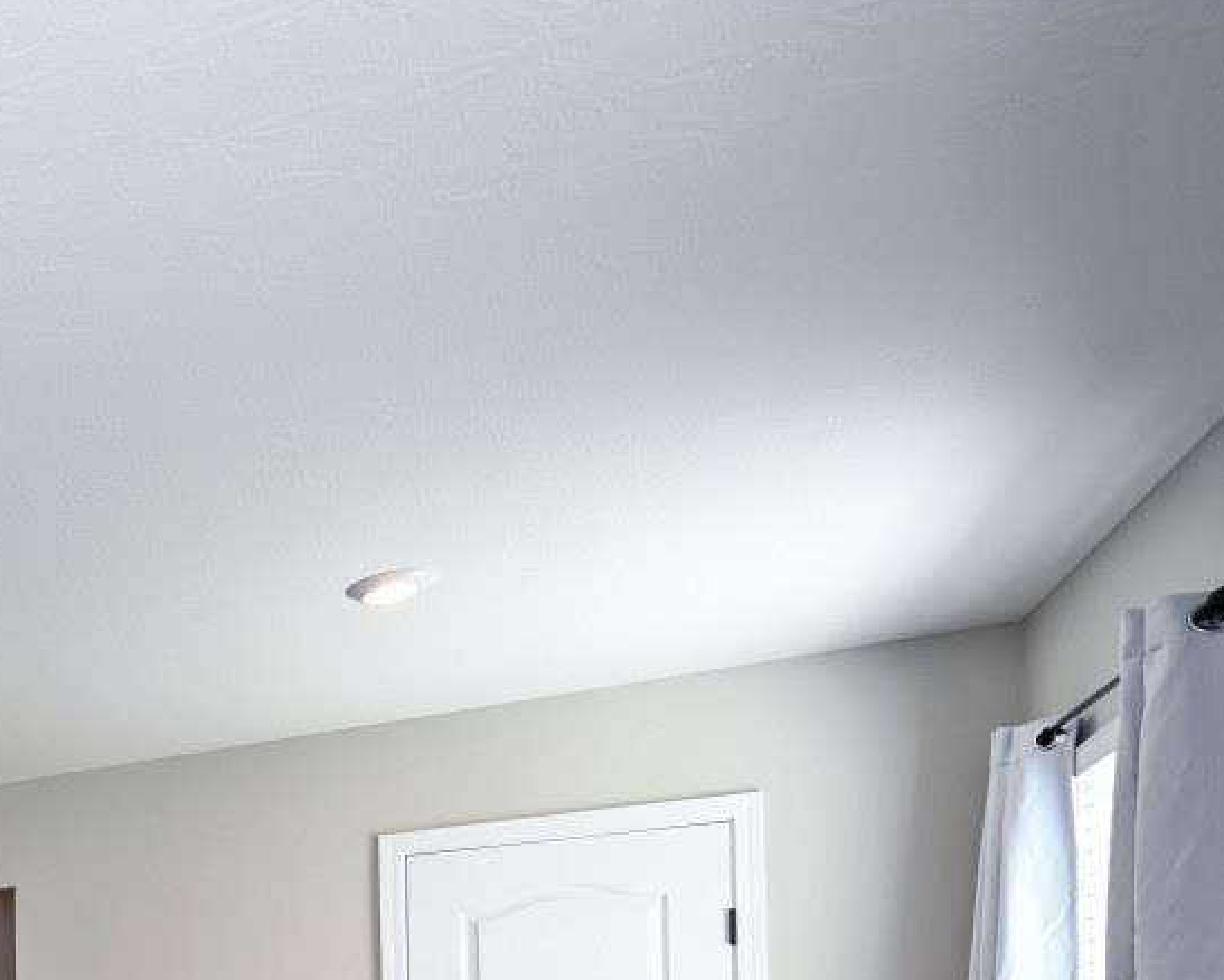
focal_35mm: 36
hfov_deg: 33.9
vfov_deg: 34.8
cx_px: -414
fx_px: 1305
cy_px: 1105
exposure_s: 1/60
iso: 220
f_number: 4
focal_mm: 14
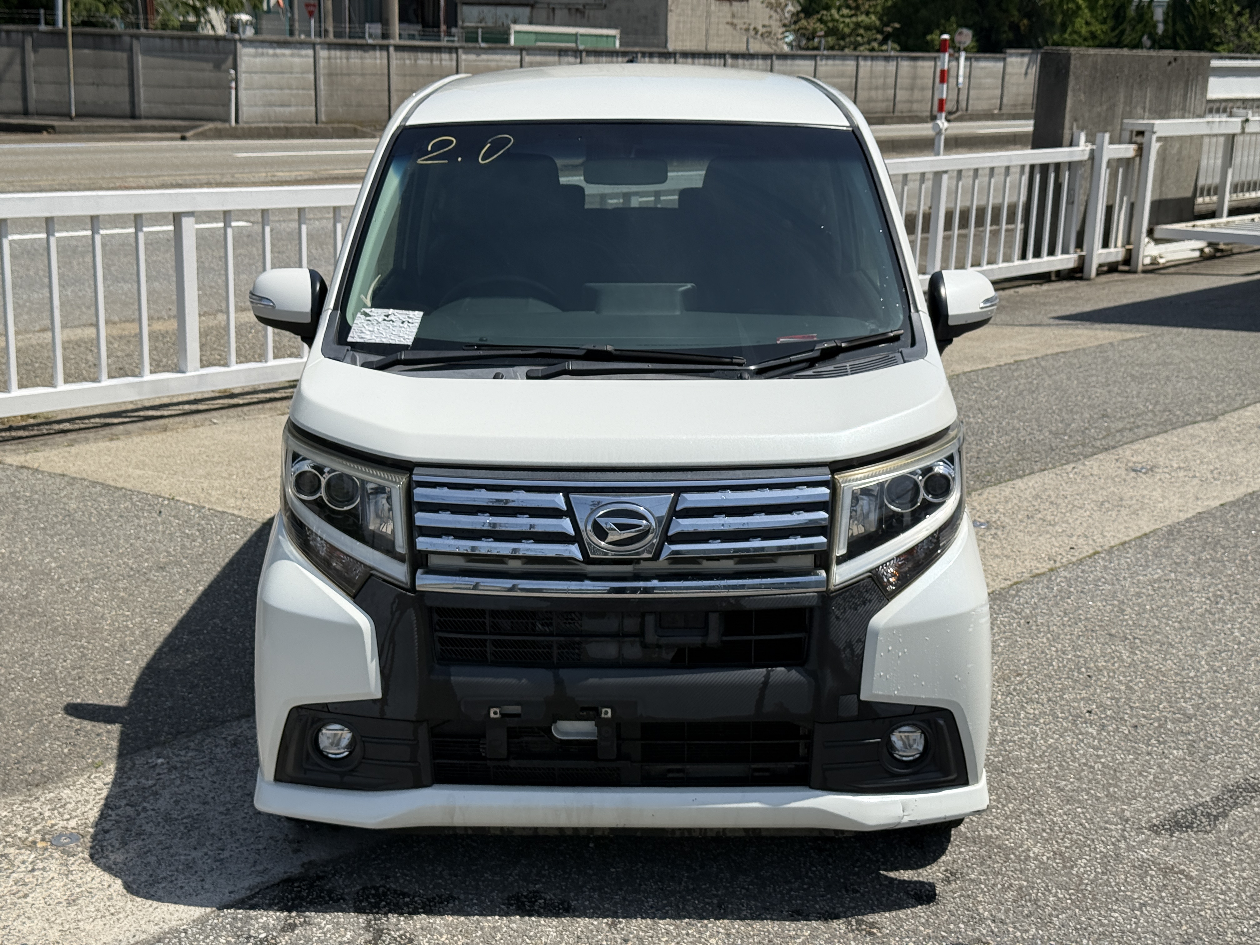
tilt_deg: -13.2
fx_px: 1747
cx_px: 630
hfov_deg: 39.7
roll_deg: -1.9
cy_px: 472
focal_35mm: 48
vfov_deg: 30.3
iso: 100
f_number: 1.78
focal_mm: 6.76
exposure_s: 1/8772
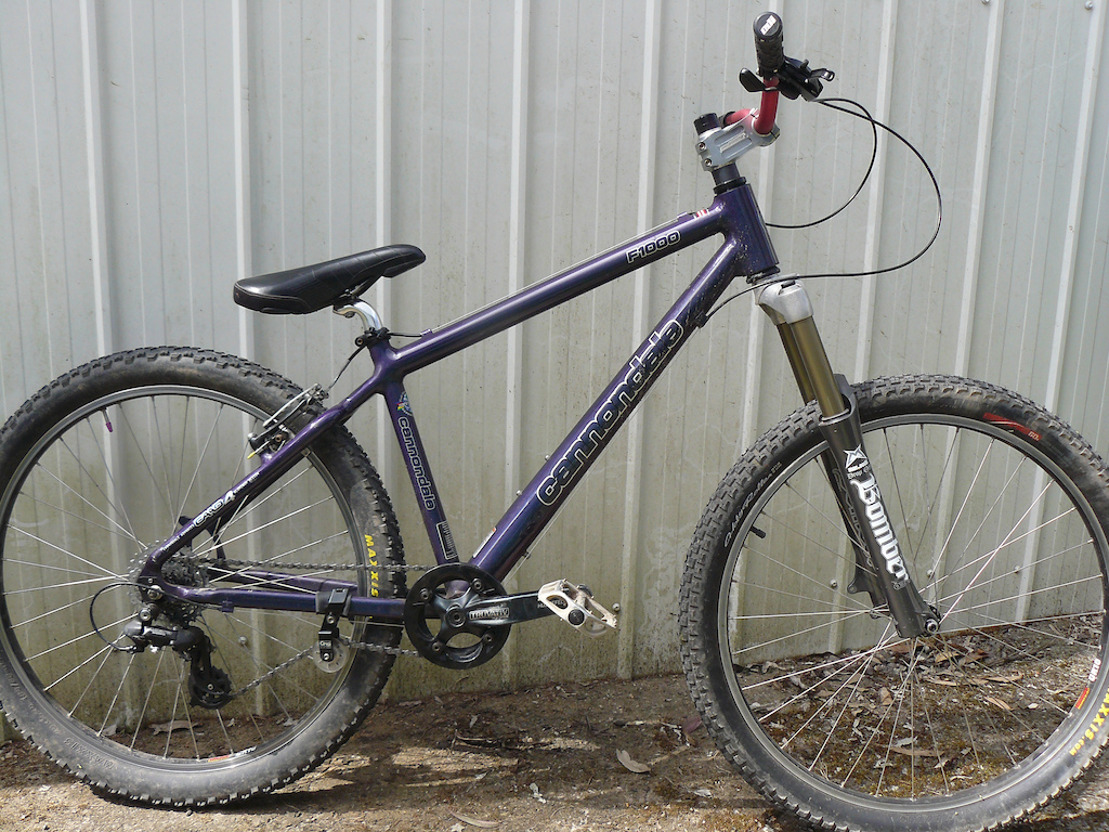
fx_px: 1153
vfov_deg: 39.7
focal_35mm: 36
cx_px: 554
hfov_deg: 51.4
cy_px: 416
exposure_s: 1/160
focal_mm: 6
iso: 100
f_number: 4
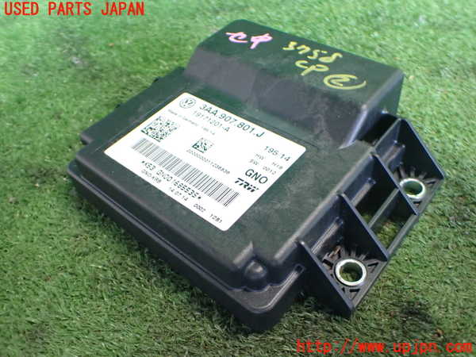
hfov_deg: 60.0
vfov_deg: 46.8
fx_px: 413
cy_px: 178
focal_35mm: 30
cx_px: 238
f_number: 2.3
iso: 800
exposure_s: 1/50
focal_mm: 5.4
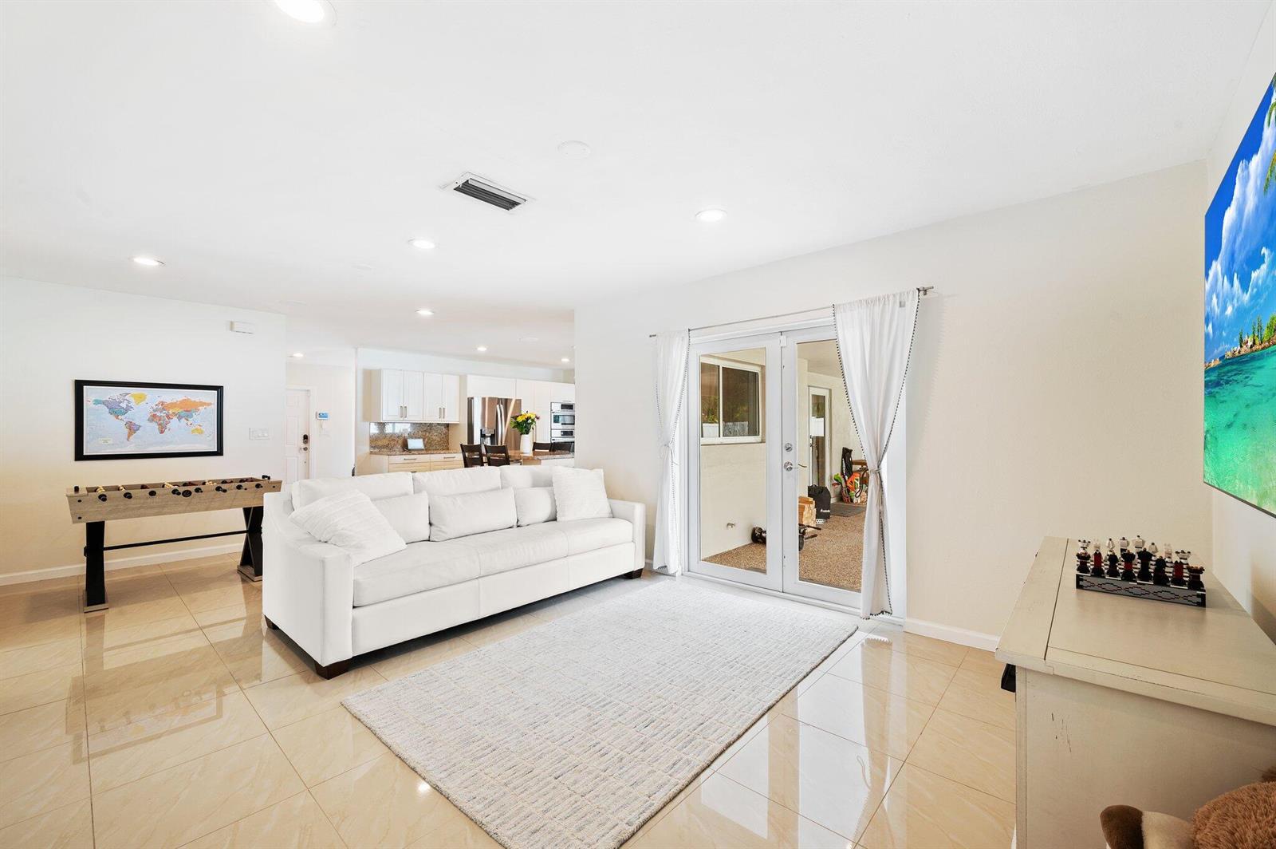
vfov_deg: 81.1
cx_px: 638
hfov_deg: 104.3
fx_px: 496
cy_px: 424
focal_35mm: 14
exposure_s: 1/5
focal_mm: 14
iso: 200
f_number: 8
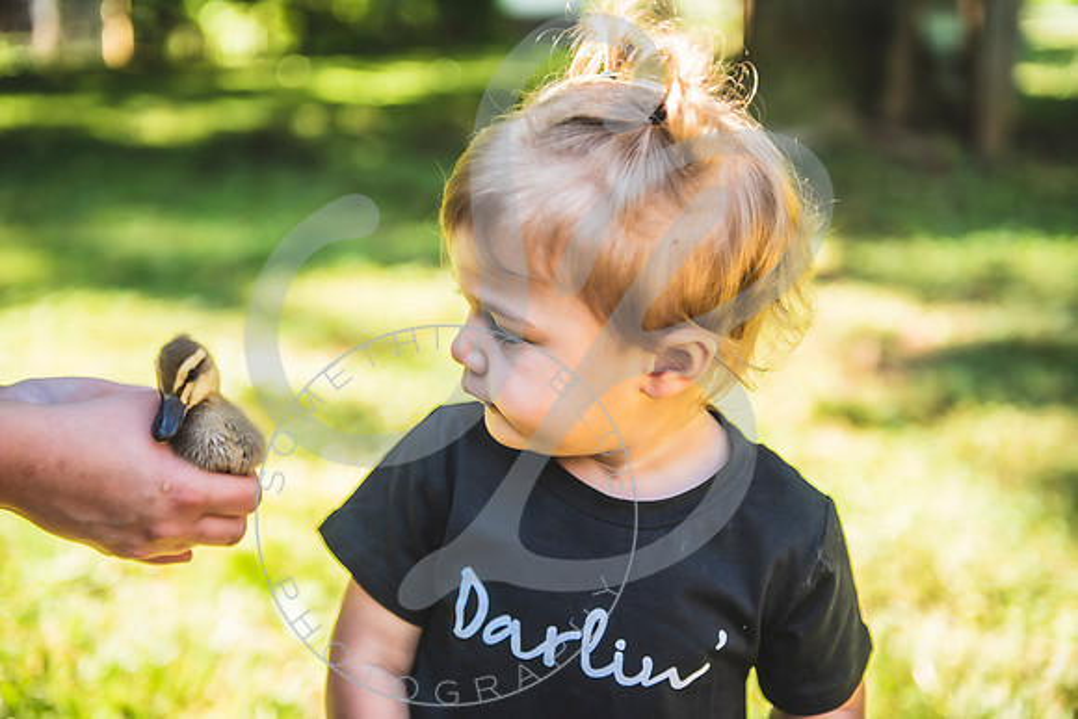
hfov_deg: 35.6
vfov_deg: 24.2
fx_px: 1677
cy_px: 360
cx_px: 539
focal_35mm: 56
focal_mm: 56
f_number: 2.8
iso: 100
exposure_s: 1/200
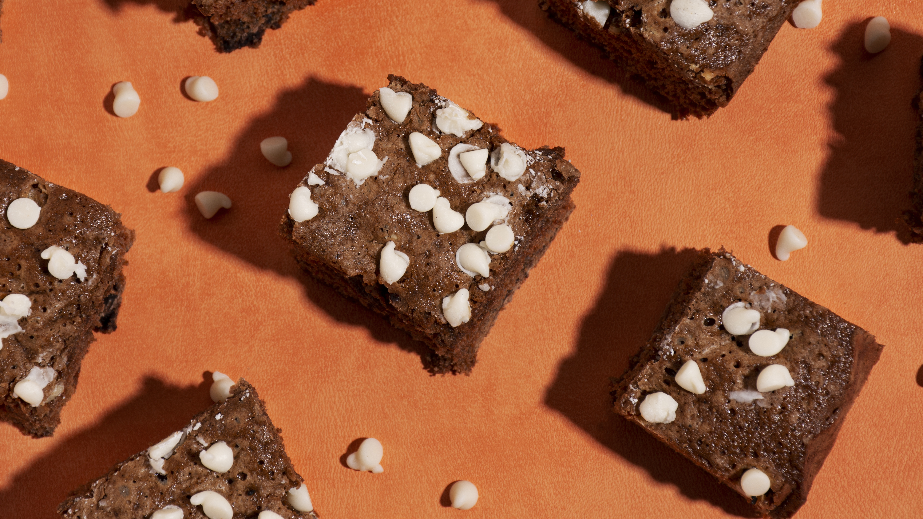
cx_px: 406
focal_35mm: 175
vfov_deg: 6.9
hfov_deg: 12.3
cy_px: 167
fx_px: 4283
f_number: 9
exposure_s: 1/125
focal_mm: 90
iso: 100
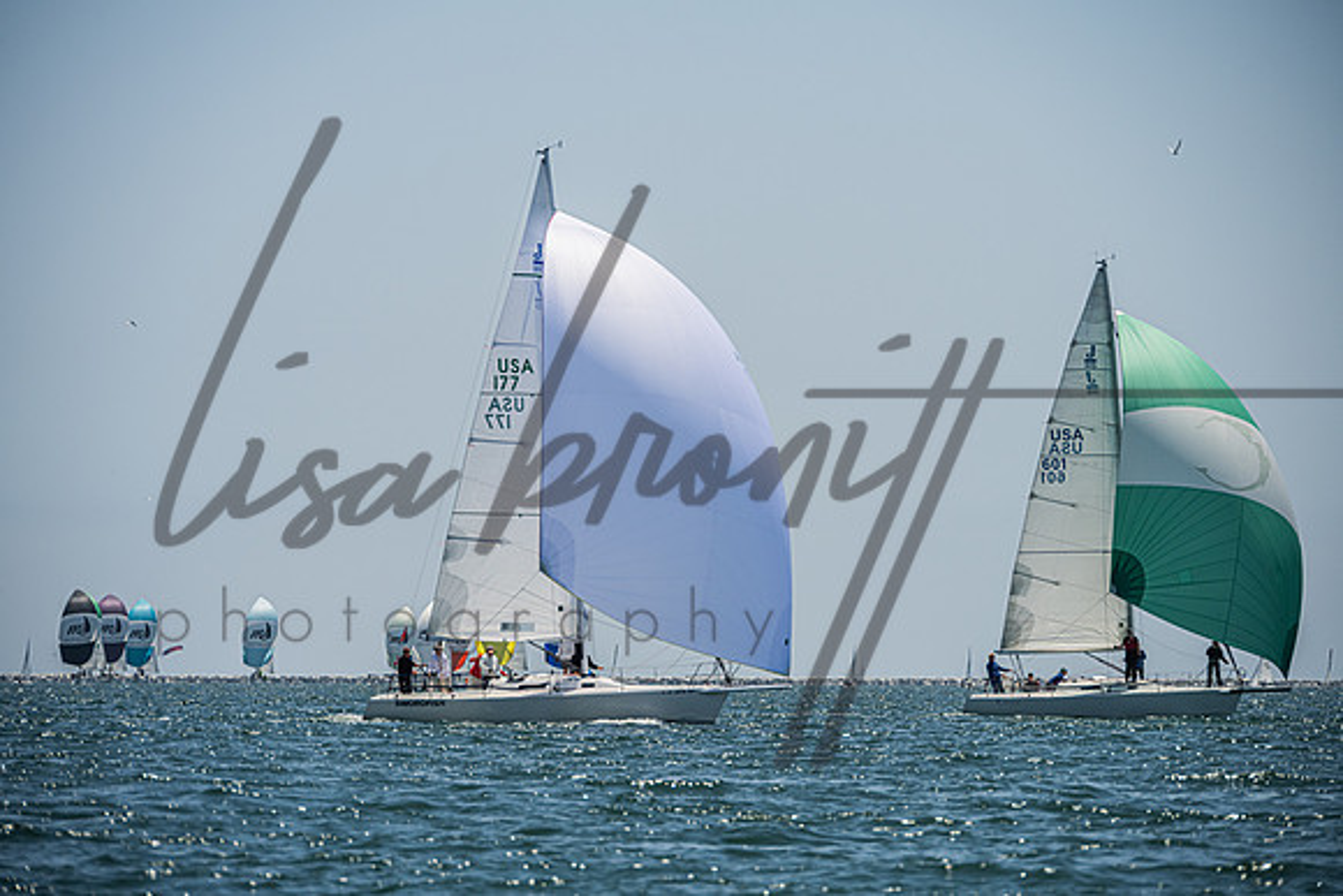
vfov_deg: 6.2
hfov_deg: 9.4
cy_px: 448
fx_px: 8209
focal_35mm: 220
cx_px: 672
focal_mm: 220
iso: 400
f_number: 8
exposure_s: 1/2500
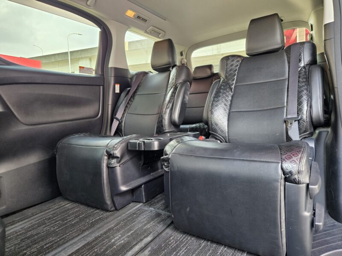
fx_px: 227
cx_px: 171
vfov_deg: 58.9
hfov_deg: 73.9
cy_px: 128
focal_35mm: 23
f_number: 1.8
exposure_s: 1/100
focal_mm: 5.4
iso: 160
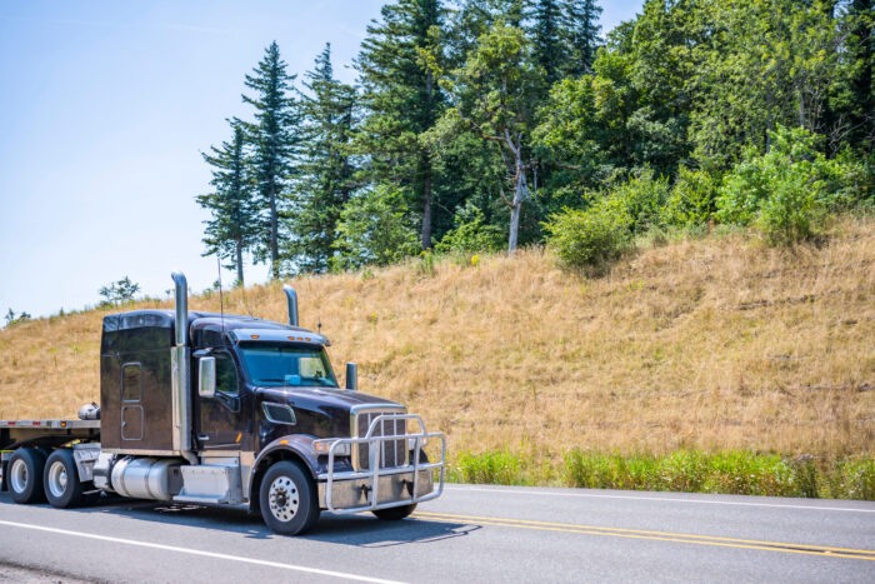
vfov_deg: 37.9
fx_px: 851
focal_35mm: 35
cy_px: 292
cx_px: 438
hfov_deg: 54.4
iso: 64
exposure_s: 1/2000
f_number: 2.8
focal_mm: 35
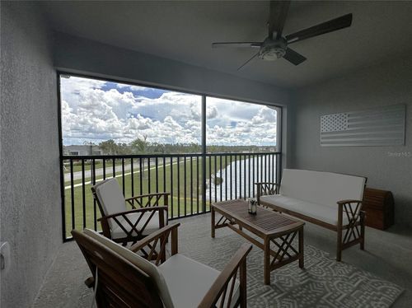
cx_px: 206
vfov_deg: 85.6
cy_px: 154
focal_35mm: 14
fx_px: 166
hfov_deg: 102.1
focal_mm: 2.22
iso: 40
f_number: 2.2
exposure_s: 1/1473
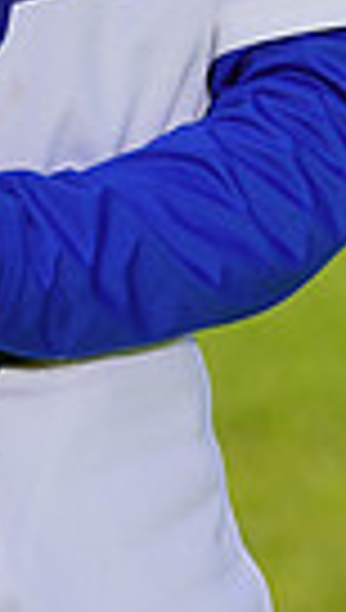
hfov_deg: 1.4
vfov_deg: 2.4
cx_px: -97
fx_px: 14477
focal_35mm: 892
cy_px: -518
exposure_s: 1/250
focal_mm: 200
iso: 100
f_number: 8
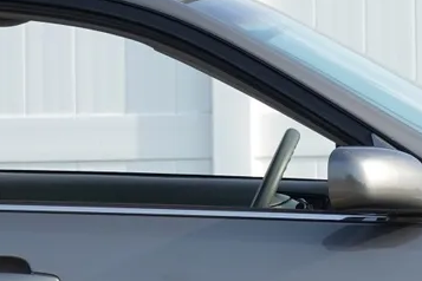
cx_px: 564
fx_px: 7666
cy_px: 312
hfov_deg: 3.1
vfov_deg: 2.1
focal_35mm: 654
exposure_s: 1/320
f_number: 4
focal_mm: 70.27
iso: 100
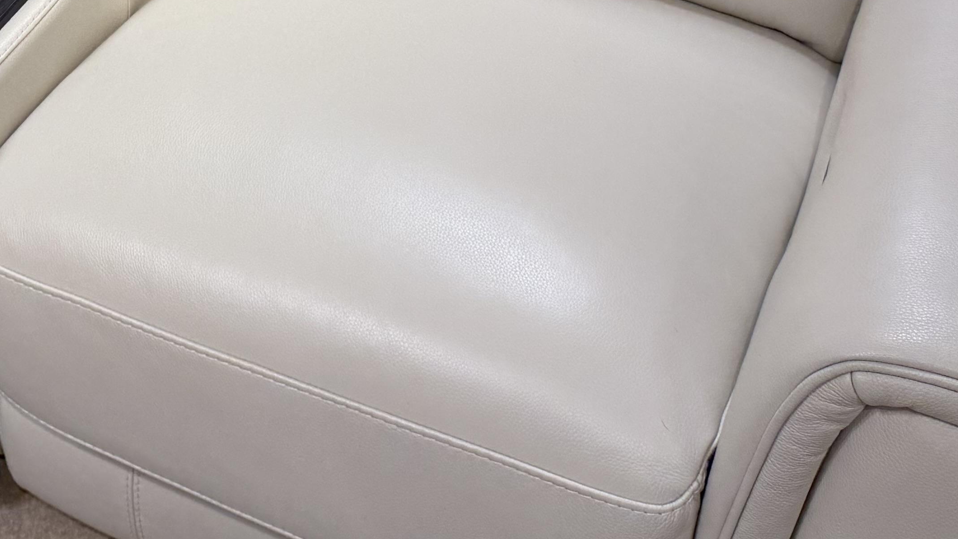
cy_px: -143
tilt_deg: -31.8
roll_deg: +2.5
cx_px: 111
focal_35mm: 70
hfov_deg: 29.0
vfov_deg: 16.4
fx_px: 1778
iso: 64
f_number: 1.78
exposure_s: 1/100
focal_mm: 6.76
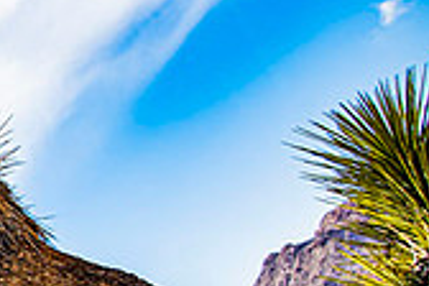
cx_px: -266
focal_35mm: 83
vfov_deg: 16.4
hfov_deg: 20.0
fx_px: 989
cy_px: 170
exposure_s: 1/1000
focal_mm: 24
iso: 100
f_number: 4
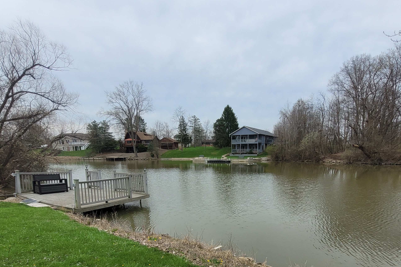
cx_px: 216
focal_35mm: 21
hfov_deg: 81.1
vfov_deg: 55.8
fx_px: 234
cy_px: 208
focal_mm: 1.74
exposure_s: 1/1102
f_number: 2.2
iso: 40
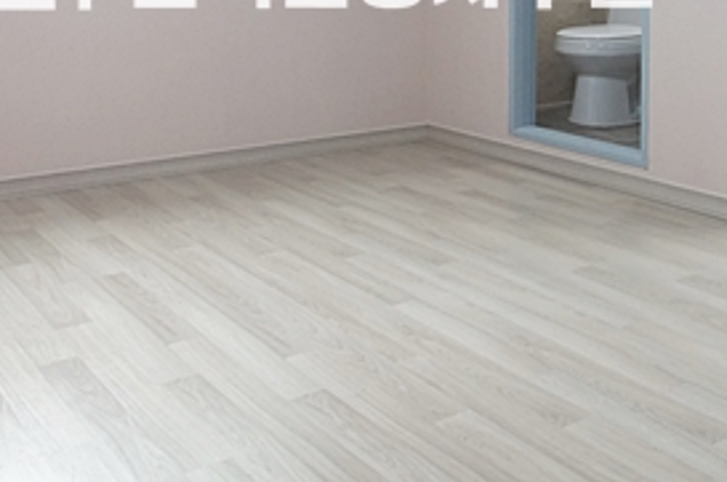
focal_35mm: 44
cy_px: -67
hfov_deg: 44.5
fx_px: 887
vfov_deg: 27.4
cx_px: 322
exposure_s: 1/13
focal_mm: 10
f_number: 9
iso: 800
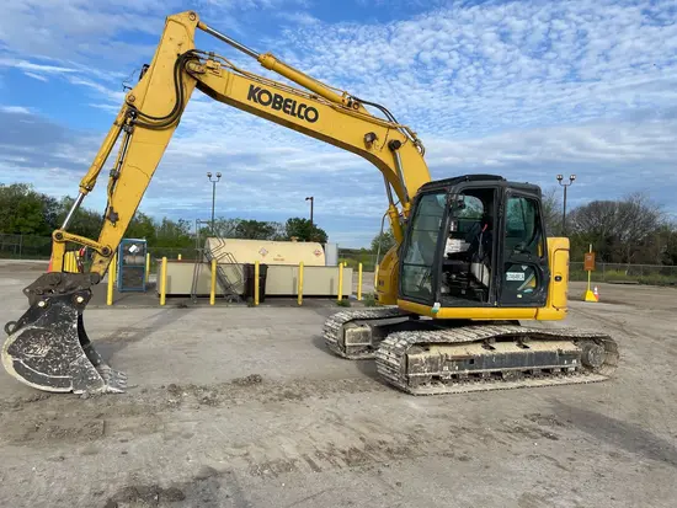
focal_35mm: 26
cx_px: 338
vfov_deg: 53.1
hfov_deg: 67.3
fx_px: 509
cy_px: 254
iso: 32
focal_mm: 4.2
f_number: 1.6
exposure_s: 1/3610
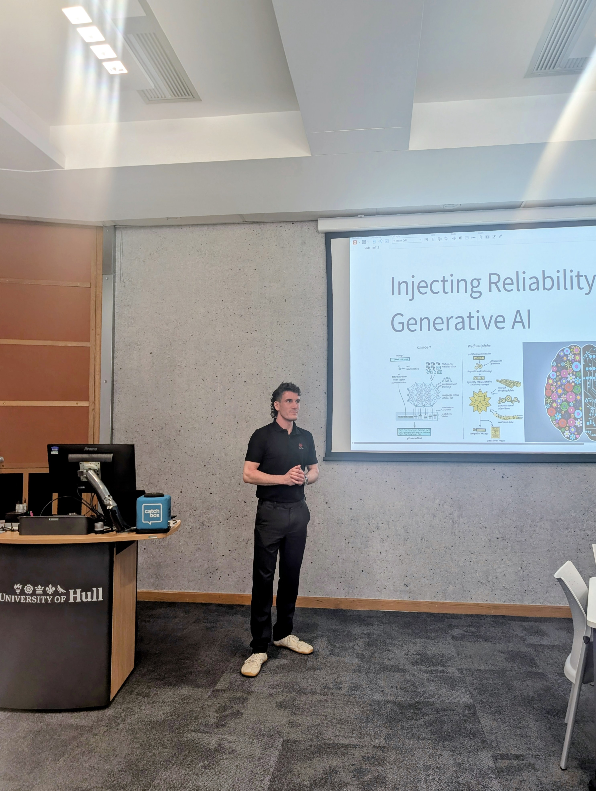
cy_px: 396
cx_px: 298
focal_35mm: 24
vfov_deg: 71.5
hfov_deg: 56.9
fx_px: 550
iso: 39
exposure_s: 1/44.8
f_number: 1.68
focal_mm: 6.9
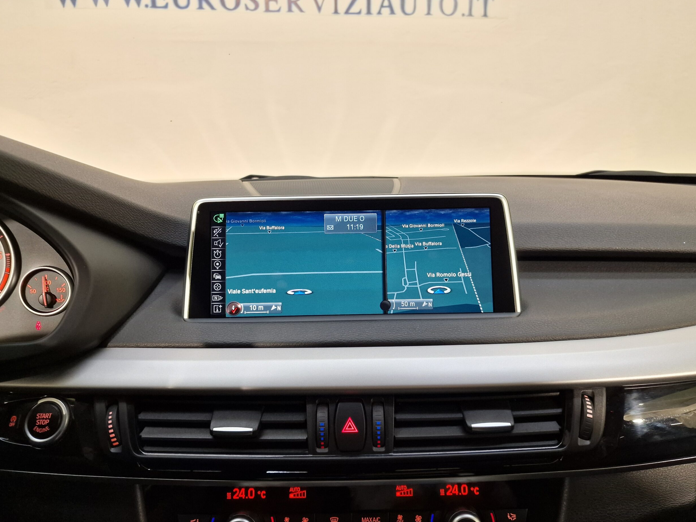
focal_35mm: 24
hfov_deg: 71.6
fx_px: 483
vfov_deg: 56.8
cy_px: 269
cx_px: 358
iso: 320
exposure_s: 1/50
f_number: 1.8
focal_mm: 6.4
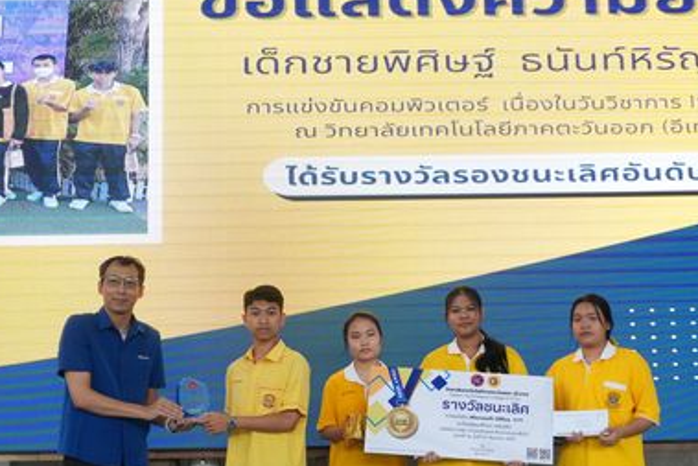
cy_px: 315
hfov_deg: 35.0
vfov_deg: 23.7
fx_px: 1106
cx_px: 322
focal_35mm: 57
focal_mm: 24
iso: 1600
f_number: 4.5
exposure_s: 1/200
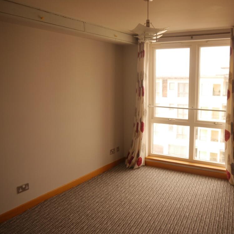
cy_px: 117
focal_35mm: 34
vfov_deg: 48.5
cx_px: 150
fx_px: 260
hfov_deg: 47.9
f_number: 3.5
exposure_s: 1/160
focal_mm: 14
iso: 160
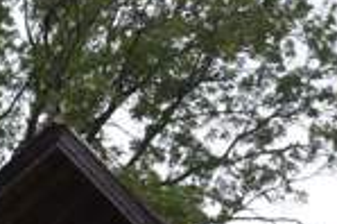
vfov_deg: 6.6
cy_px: 485
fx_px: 1882
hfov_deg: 10.2
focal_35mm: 201
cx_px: 167
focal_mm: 29
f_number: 7.1
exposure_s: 1/200
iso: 200
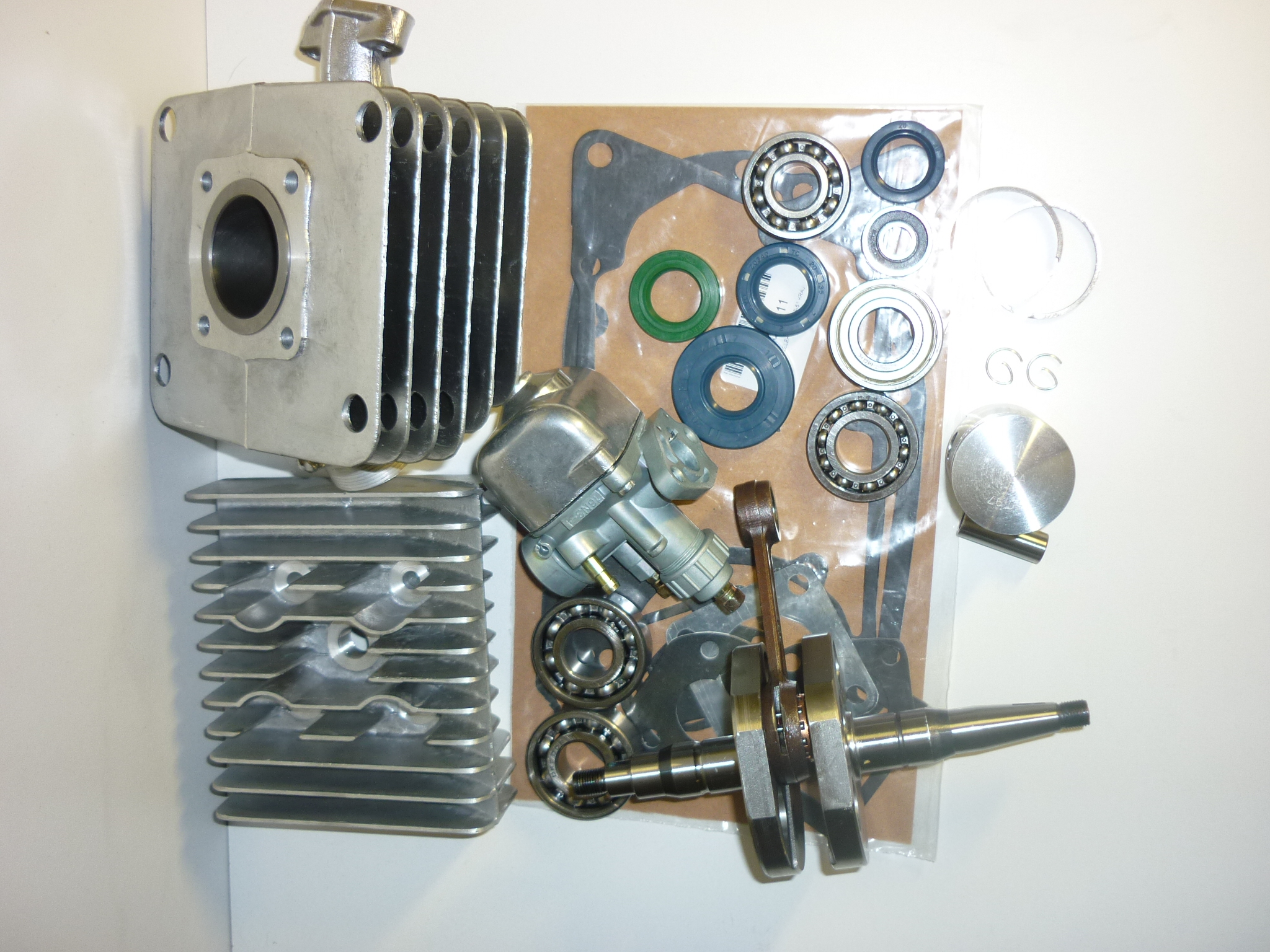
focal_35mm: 33
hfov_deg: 55.4
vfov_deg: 42.9
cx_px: 635
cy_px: 476
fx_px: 1211
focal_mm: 5.5
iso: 100
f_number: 2.8
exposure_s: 1/30
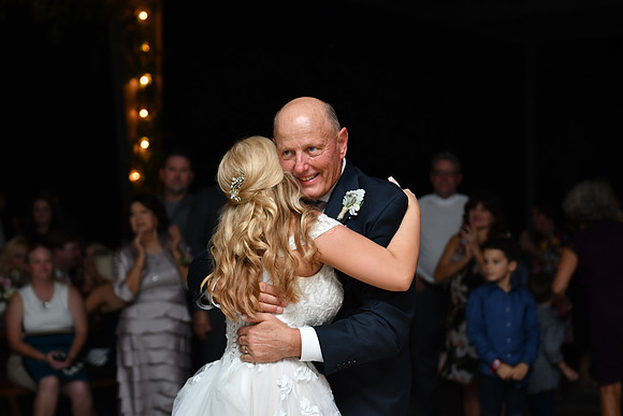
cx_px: 312
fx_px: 1558
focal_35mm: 90
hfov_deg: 22.6
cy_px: 208
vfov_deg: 15.2
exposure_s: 1/100
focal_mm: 60
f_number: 2.8
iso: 500
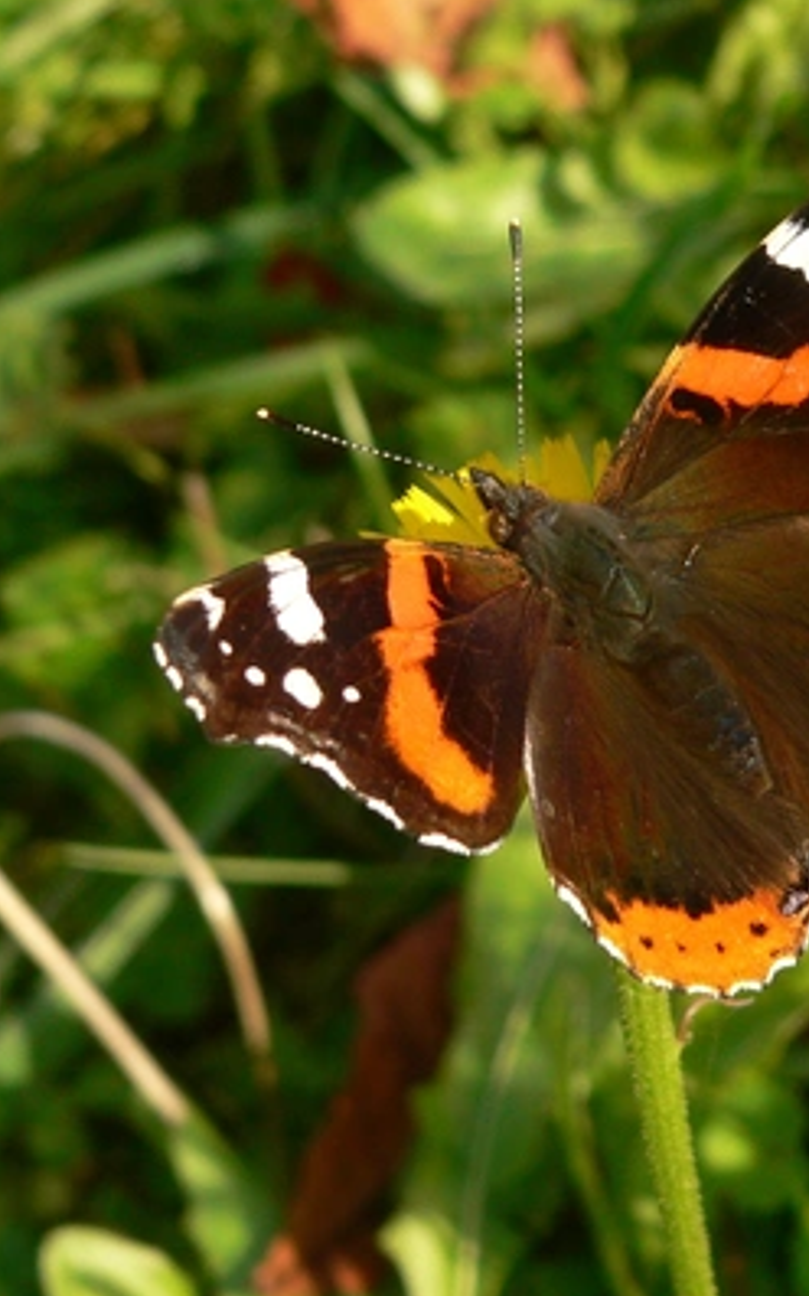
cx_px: 607
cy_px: 548
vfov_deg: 22.1
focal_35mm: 94
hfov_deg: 13.9
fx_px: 3317
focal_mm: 9.2
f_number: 4
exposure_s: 1/320
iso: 100
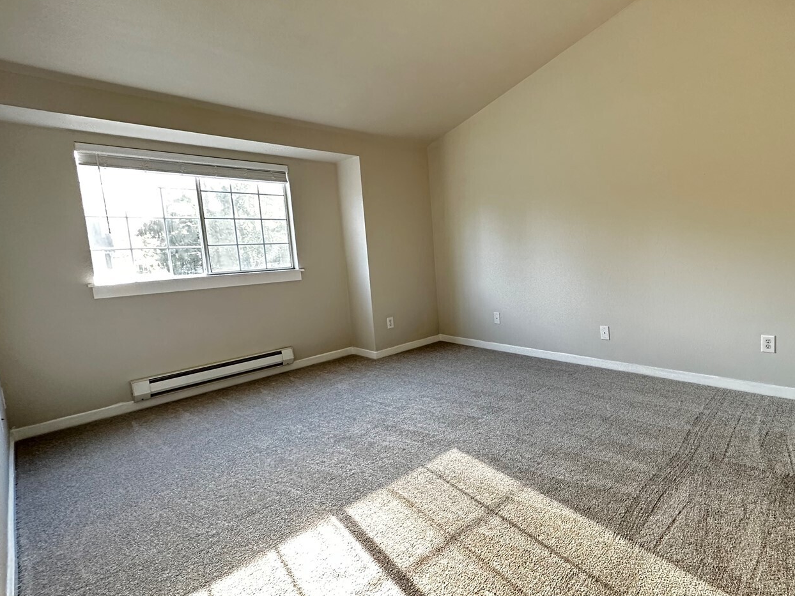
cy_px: 293
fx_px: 413
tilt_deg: -6.2
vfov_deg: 71.6
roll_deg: +3.4
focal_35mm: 18
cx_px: 498
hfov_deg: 86.0
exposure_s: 1/69
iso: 400
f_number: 2.2
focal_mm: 2.22
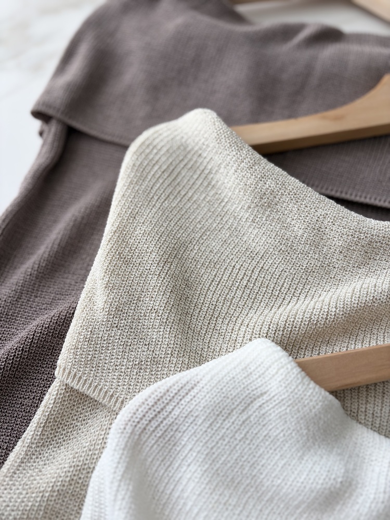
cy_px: 260
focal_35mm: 26
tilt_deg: -65.8
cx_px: 195
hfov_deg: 53.1
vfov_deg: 67.3
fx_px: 391
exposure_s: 1/122
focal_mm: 5.96
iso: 40
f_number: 1.6
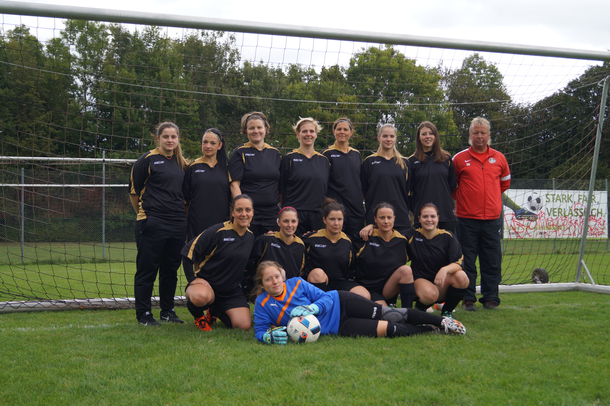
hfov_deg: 46.4
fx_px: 711
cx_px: 305
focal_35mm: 42
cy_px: 203
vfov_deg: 31.9
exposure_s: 1/160
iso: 125
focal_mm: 28
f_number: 4.5
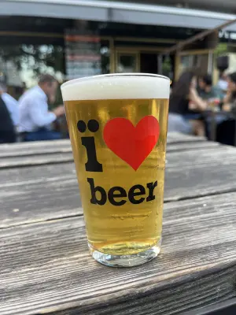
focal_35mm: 26
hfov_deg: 53.1
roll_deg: +0.7
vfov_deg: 67.3
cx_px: 118
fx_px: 236
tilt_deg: -13.1
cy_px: 158
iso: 125
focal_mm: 5.1
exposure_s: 1/121
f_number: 1.6
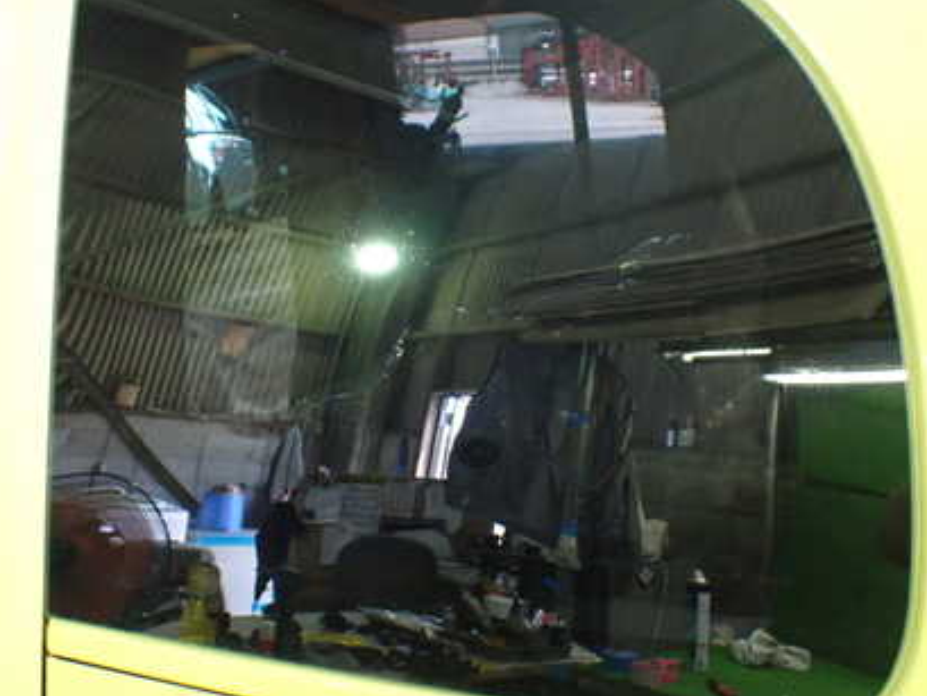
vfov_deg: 32.9
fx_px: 1179
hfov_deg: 42.9
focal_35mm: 44
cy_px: 322
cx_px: 460
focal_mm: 5.4
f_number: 2.3
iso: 800
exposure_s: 1/30
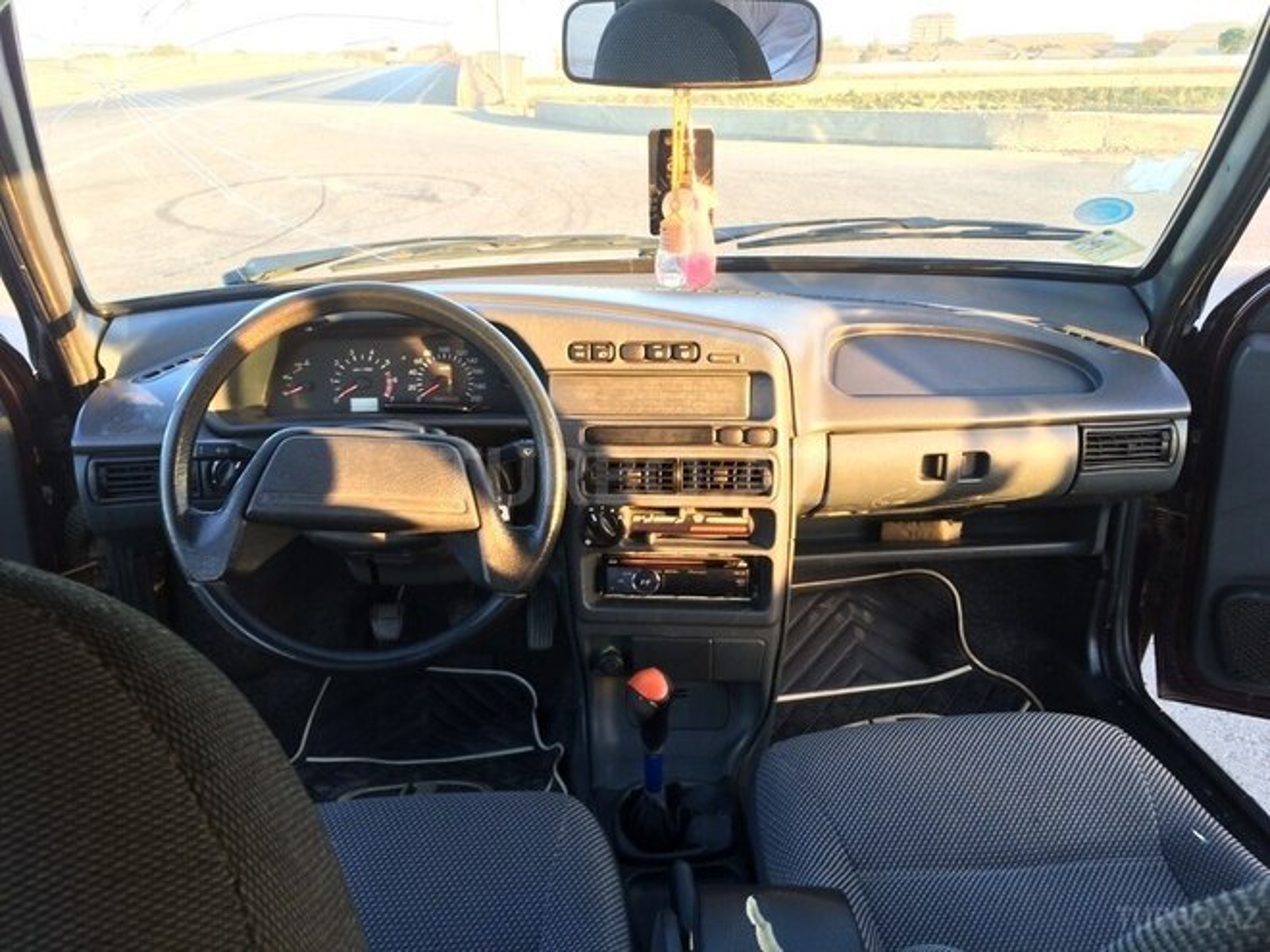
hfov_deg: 61.7
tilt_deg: -23.2
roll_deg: +0.7
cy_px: 476
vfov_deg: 48.2
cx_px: 635
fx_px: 1064
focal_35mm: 29
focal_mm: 4.15
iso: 40
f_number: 2.2
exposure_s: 1/40
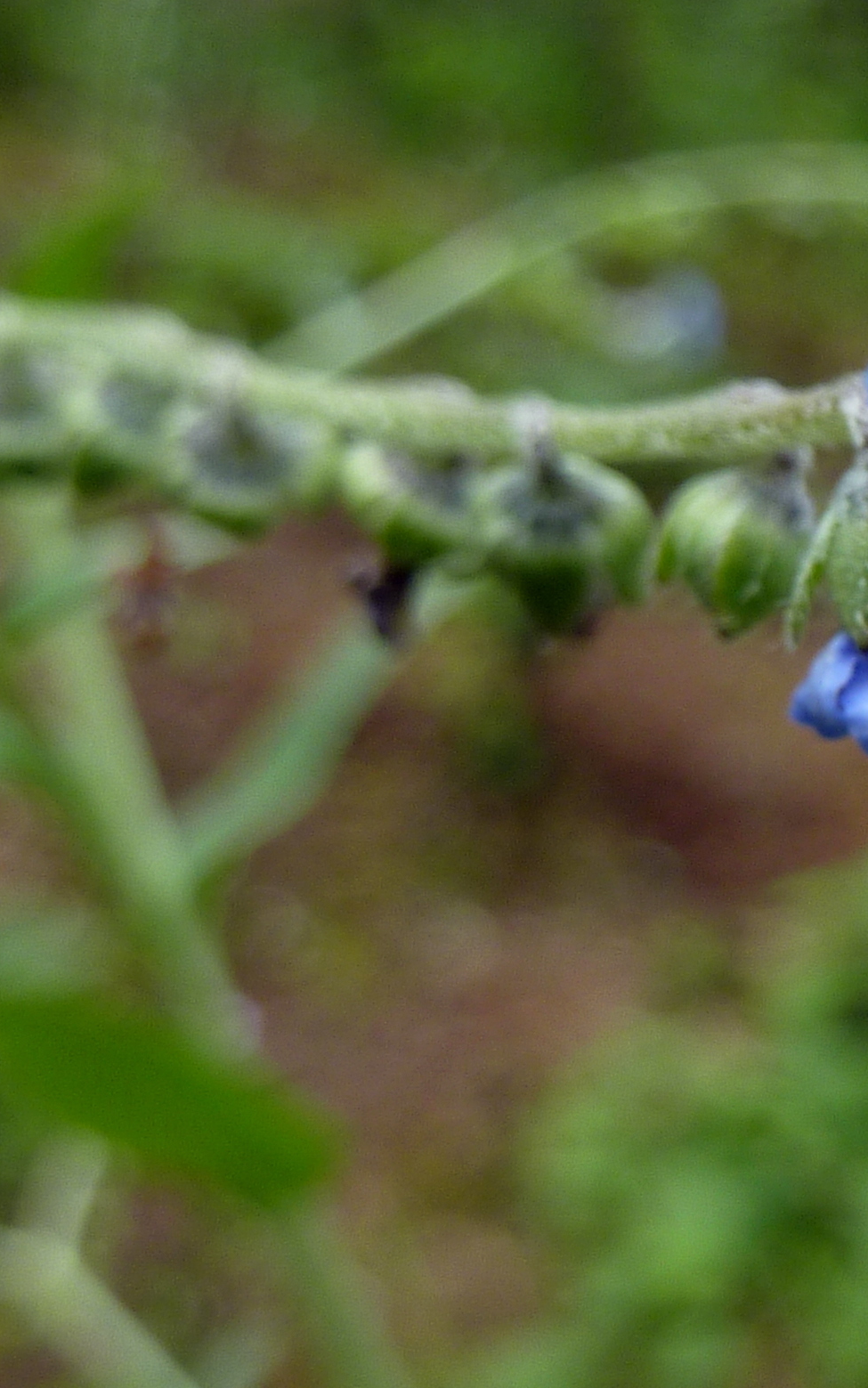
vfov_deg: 32.8
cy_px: 532
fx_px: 2346
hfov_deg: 18.9
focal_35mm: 62
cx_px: 1224
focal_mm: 4.1
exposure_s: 1/50
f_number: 3.3
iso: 80
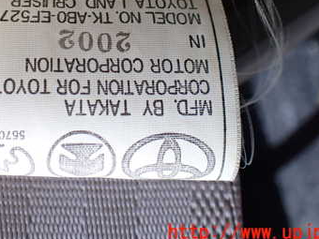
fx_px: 488
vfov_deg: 26.8
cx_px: 99
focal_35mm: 53
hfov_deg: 35.7
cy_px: 34
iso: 250
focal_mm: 5.4
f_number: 2.3
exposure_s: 1/125
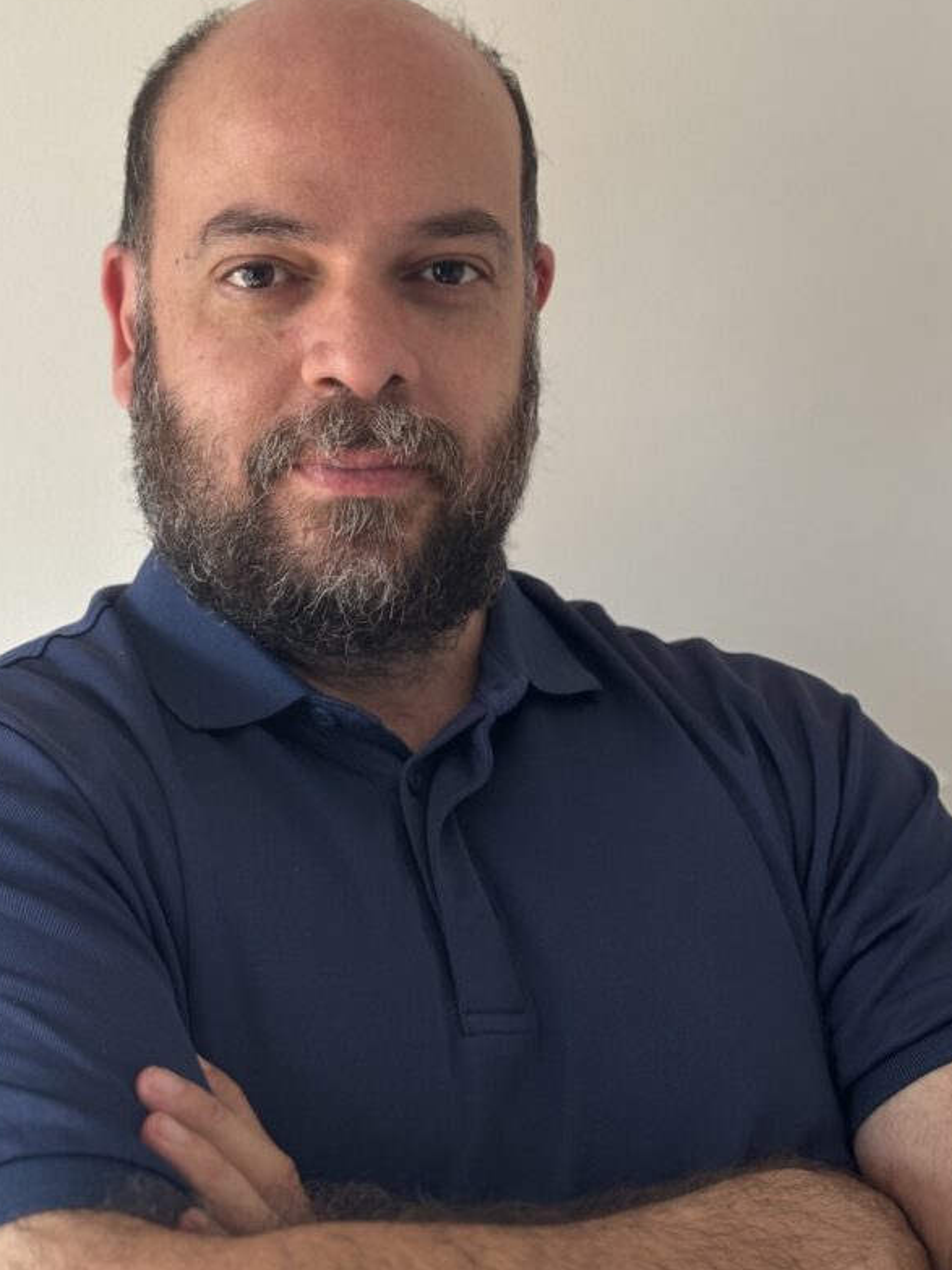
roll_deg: -1.2
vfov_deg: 28.5
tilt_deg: +1.0
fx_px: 2494
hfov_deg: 21.6
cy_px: 573
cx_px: 380
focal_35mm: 68
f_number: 1.6
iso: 160
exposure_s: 1/43
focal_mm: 5.96
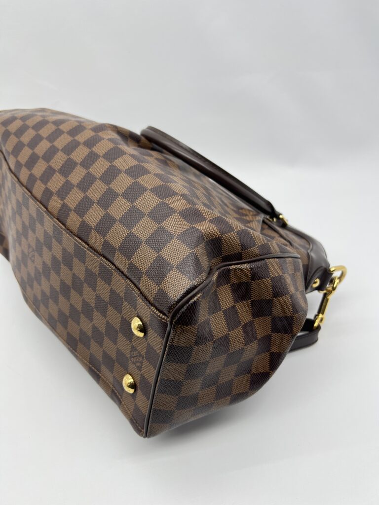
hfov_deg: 53.1
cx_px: 190
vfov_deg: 67.3
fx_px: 380
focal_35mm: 26
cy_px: 252
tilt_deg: -39.0
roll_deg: +0.6
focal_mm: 5.7
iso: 32
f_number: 1.5
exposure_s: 1/119
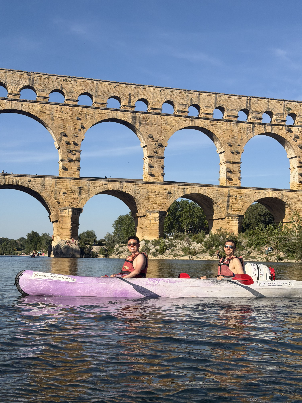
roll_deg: -2.5
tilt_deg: +6.0
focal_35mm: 48
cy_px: 202
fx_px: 558
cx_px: 151
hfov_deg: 30.3
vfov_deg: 39.7
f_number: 1.78
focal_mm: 6.76
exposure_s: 1/4878
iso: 64
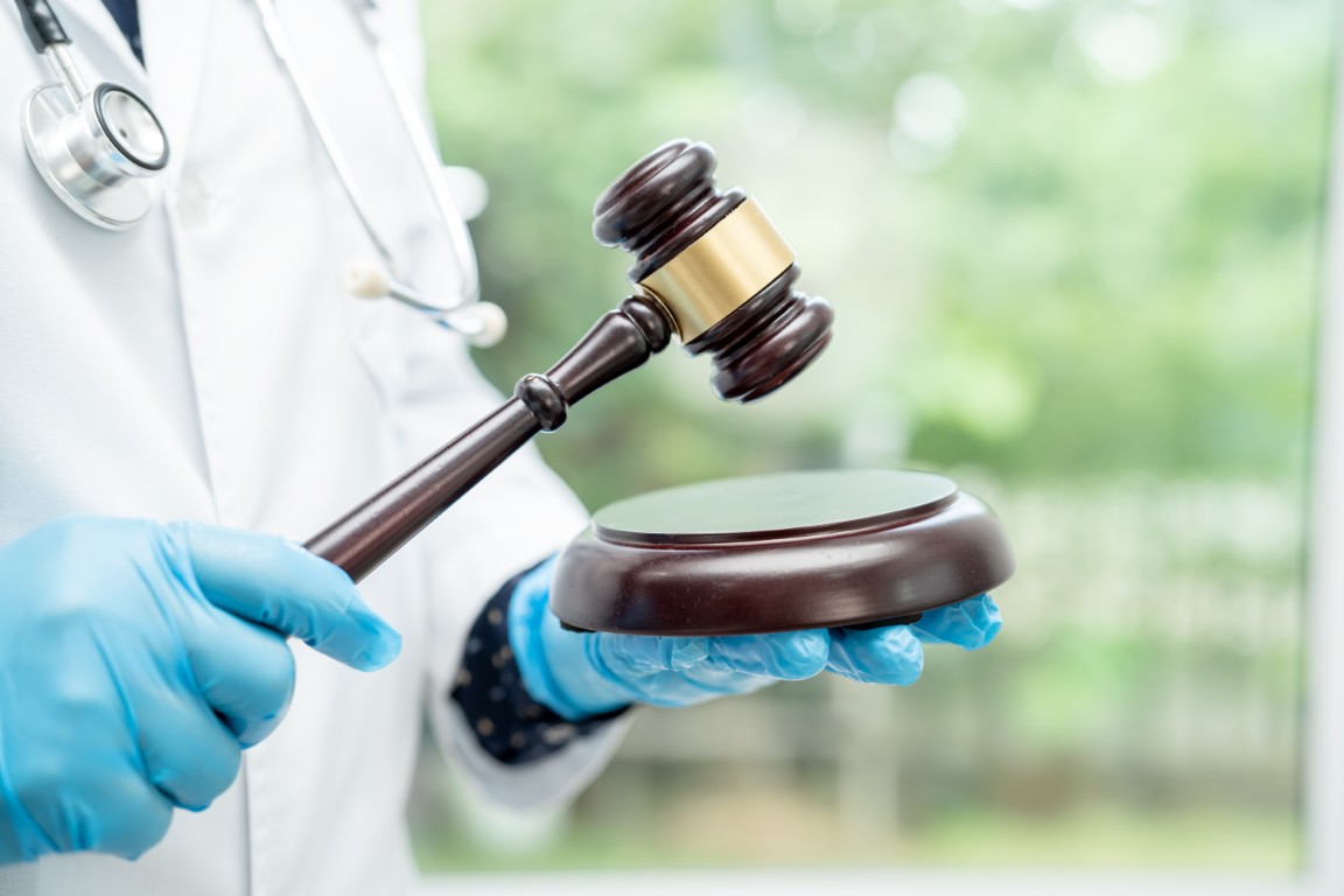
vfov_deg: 27.0
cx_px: 672
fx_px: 1867
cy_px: 448
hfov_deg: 39.6
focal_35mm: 50
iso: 100
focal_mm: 50
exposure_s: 1/80
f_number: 2.2
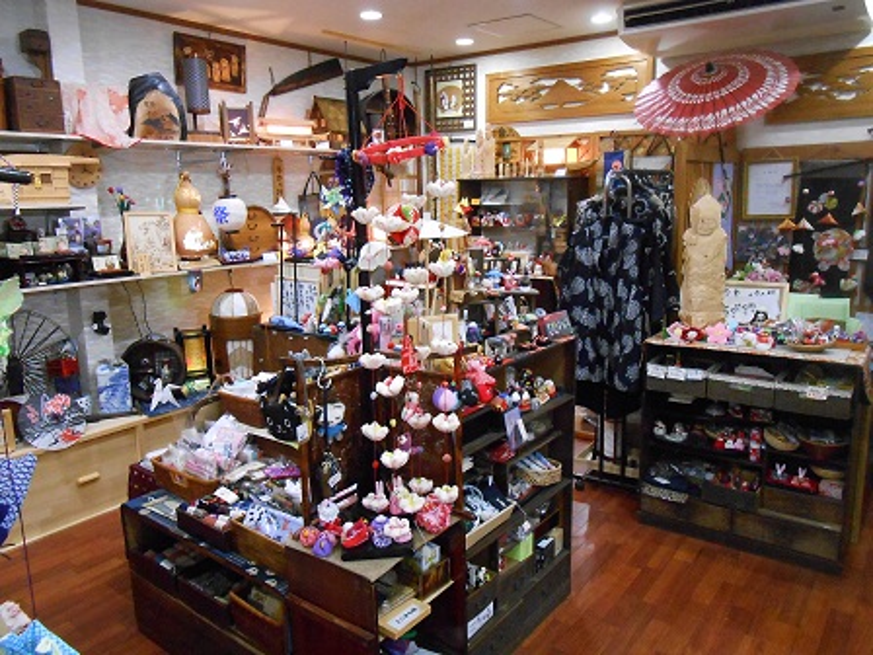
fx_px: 656
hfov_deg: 67.3
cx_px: 436
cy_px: 328
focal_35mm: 26
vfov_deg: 53.1
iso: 800
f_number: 3.5
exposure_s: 1/13
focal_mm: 4.6
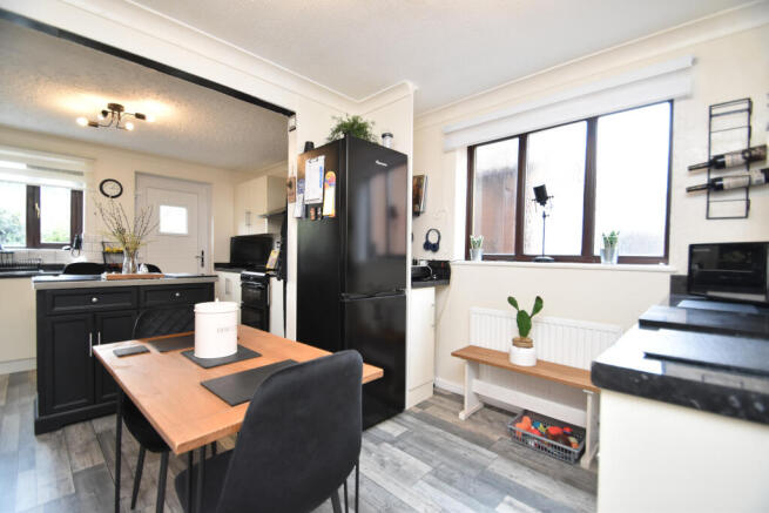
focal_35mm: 15
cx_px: 384
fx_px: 320
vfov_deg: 77.4
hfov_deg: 100.4
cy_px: 256
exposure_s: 1/200
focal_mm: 10
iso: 800
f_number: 3.5
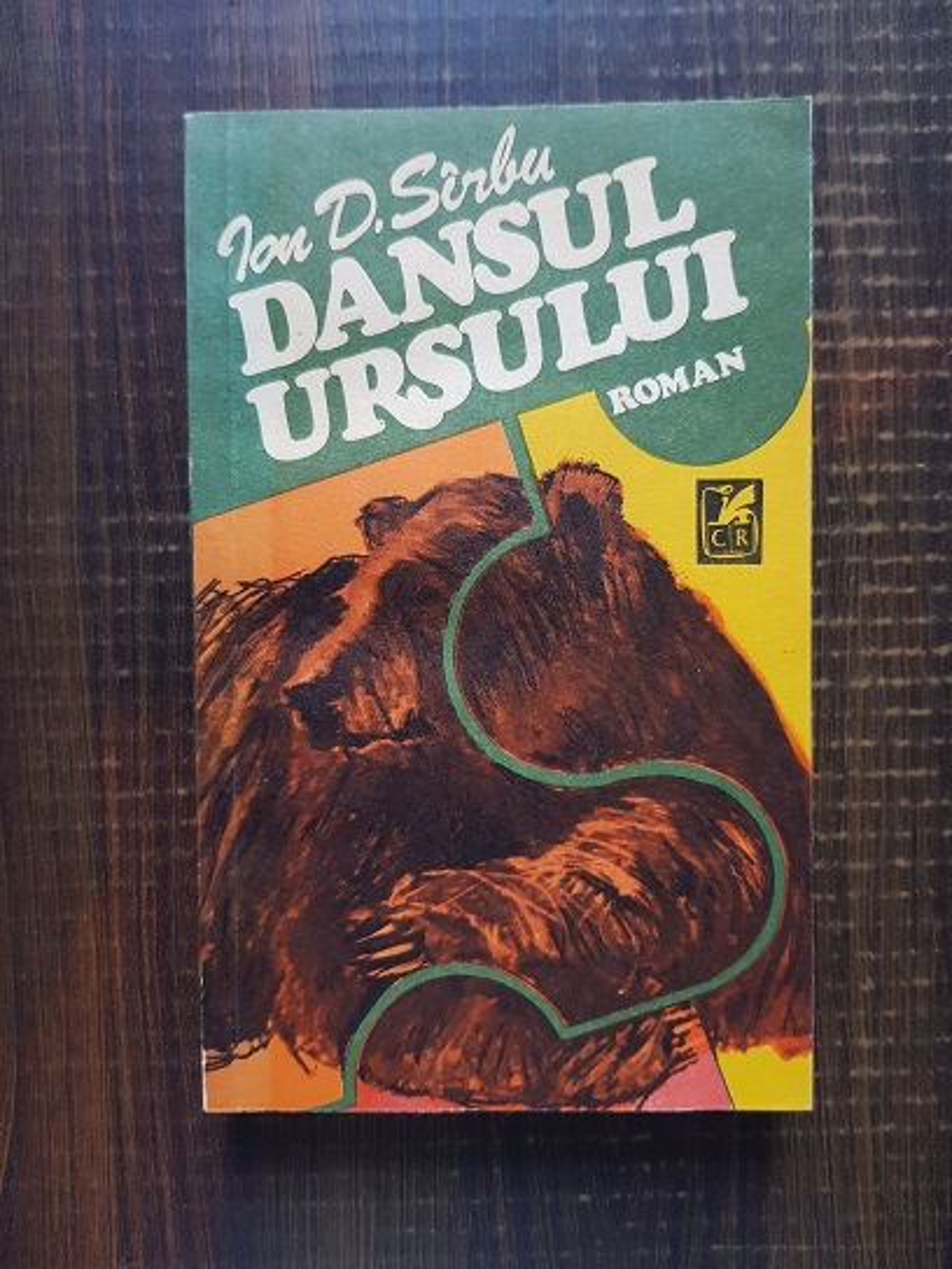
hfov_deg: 53.1
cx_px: 476
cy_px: 634
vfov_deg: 67.3
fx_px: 953
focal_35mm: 26
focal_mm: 4.3
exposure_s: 1/10
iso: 250
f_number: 1.7
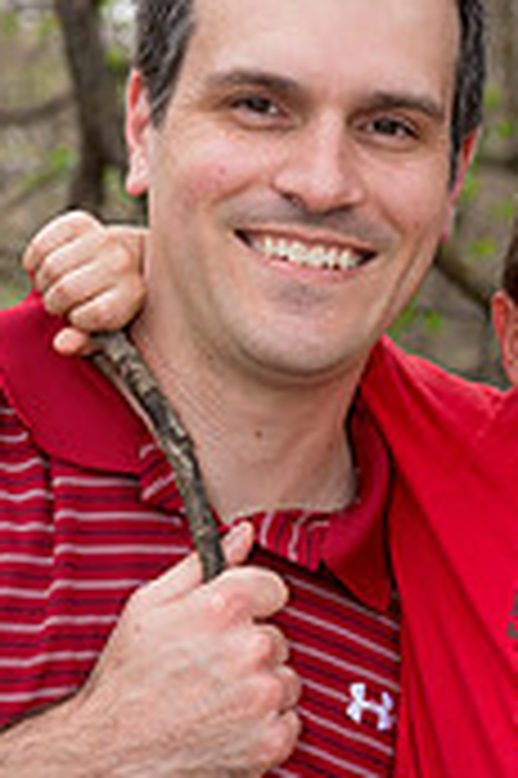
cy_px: 724
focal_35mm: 156
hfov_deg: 8.7
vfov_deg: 13.1
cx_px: 613
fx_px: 3373
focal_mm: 60
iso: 100
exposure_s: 1/250
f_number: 4.5
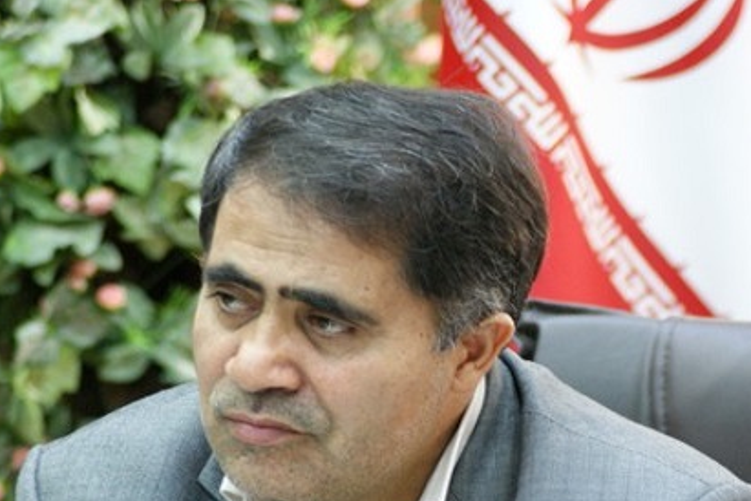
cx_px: 356
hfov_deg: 8.5
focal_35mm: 241
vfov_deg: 5.7
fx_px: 5027
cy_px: 362
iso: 800
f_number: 4.5
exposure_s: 1/20
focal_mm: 110
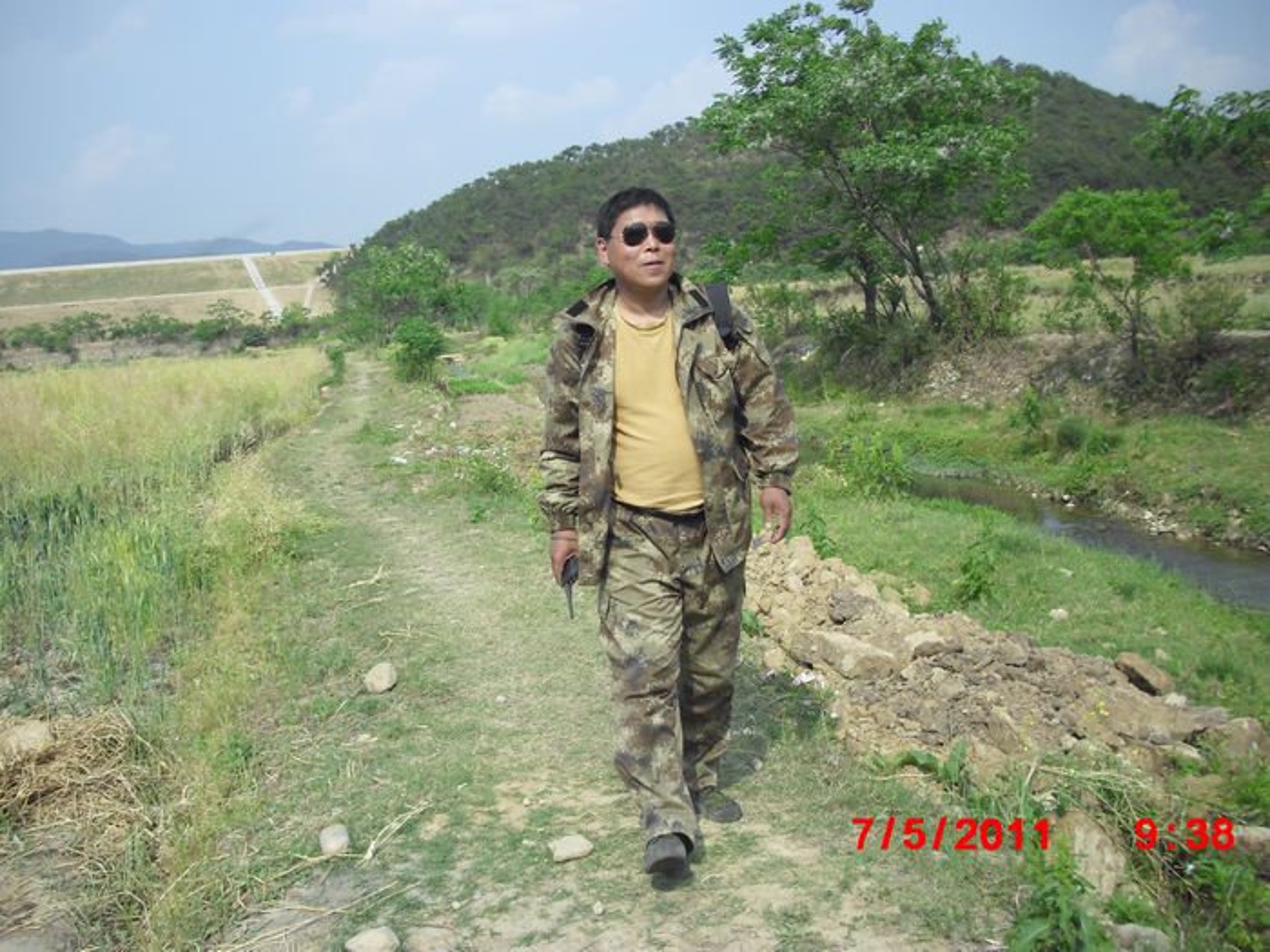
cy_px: 476
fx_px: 1394
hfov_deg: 49.0
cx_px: 635
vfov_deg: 37.7
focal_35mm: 38
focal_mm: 6.2
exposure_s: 1/160
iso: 100
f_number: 8
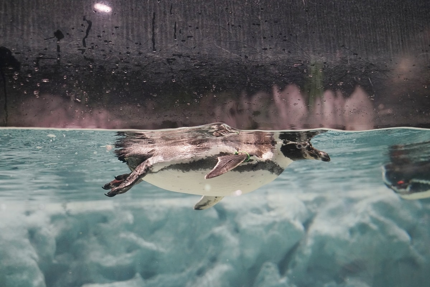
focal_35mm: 40
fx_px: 478
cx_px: 215
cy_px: 144
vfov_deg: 33.4
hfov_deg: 48.4
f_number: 2.8
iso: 4000
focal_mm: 40
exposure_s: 1/160
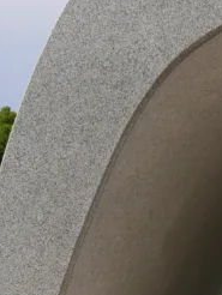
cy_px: 246
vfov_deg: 12.4
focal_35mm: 158
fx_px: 1349
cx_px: 287
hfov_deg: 9.3
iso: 200
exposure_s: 1/400
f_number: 8
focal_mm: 19
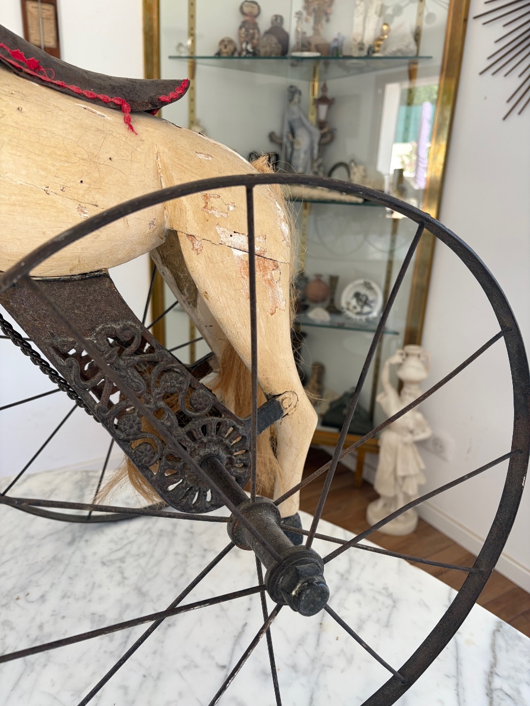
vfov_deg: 67.3
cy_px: 353
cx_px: 265
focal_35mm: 26
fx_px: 531
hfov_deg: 53.1
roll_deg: -2.7
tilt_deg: -18.8
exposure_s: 1/122
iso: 50
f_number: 1.6
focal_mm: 5.96
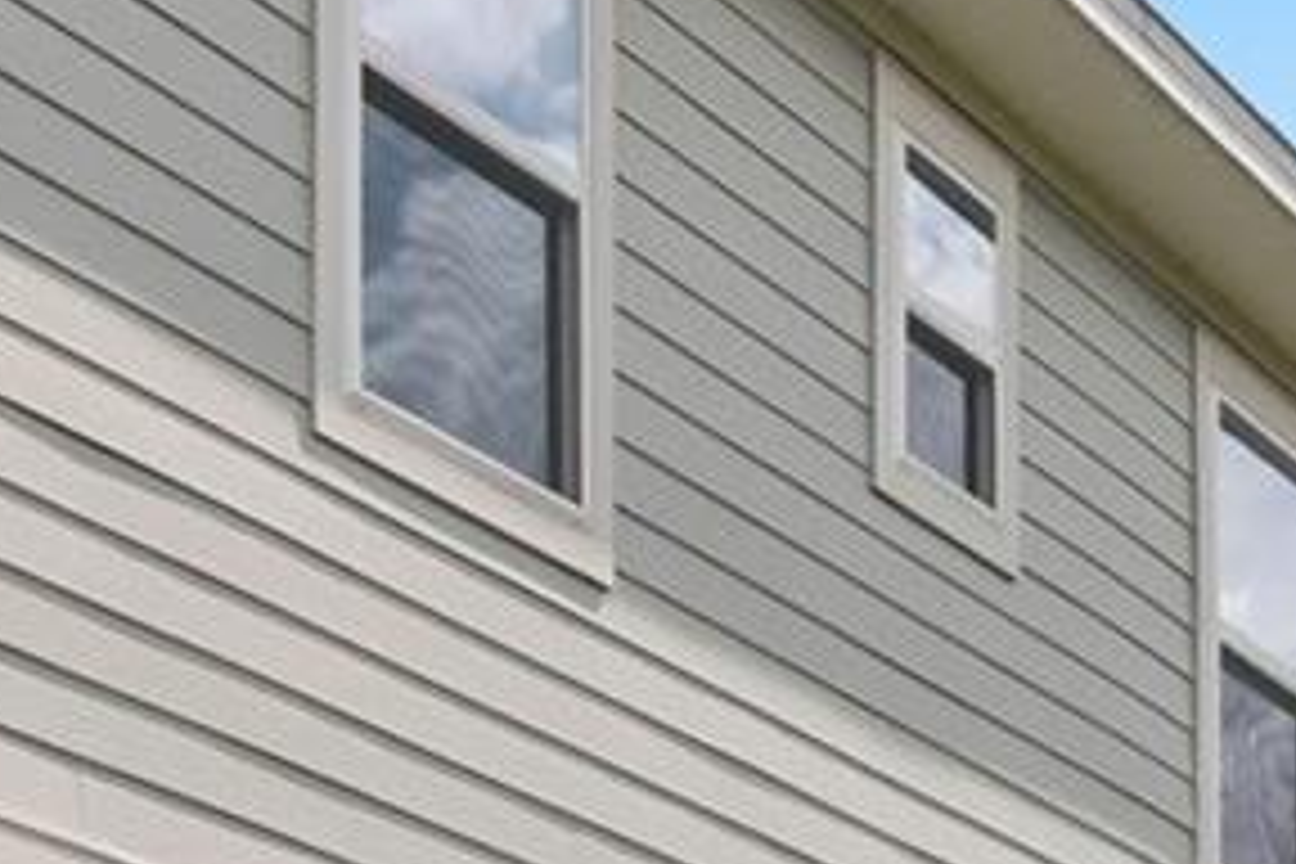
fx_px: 3204
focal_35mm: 89
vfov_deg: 13.6
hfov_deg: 22.5
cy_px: 1606
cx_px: 216
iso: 400
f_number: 8
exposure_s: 1/1250
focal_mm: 16
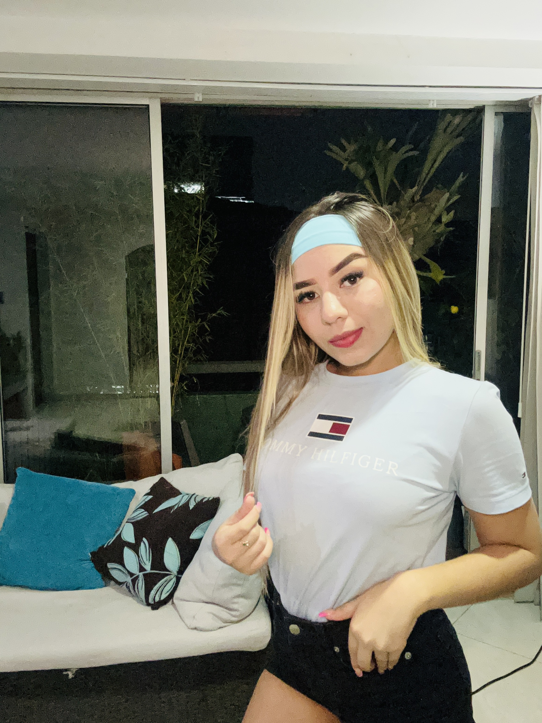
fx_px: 626
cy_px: 362
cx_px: 271
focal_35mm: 30
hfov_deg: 46.8
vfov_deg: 60.0
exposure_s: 1/30
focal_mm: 2.69
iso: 400
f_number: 1.9
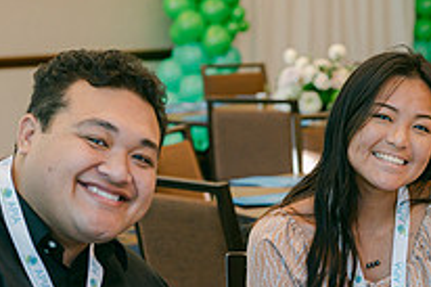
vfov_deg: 9.7
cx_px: 349
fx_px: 1687
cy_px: 228
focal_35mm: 141
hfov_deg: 14.5
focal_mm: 50
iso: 1600
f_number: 3.2
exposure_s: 1/125
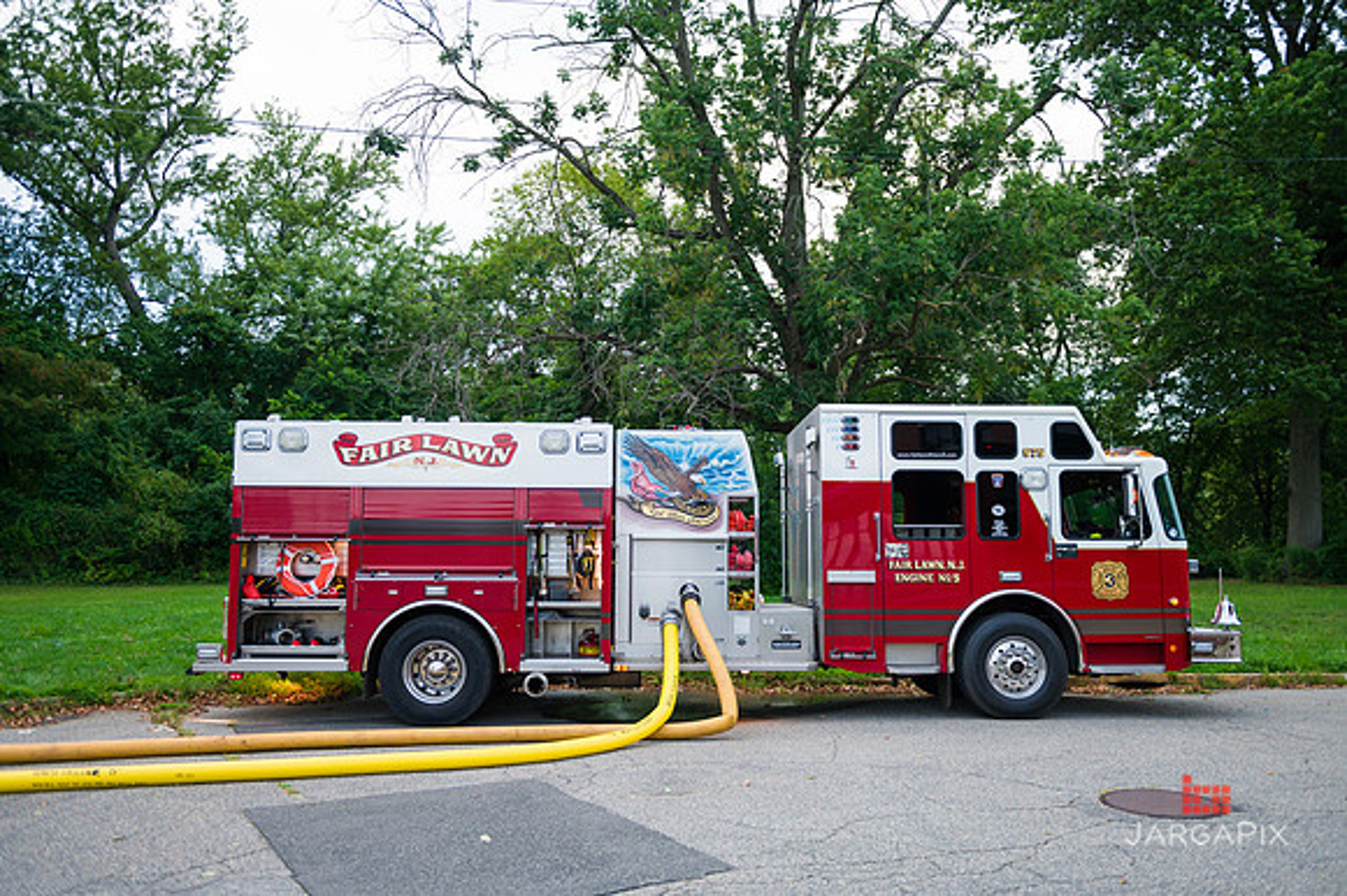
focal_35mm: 28
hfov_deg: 65.5
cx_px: 674
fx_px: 1047
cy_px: 448
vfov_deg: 46.4
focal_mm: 28
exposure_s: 1/200
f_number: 3.2
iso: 500
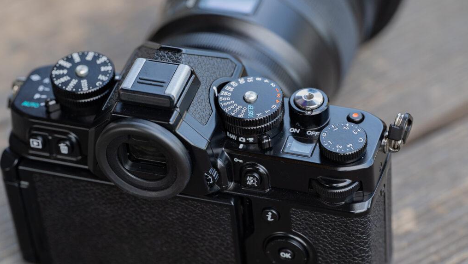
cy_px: 142
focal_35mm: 111
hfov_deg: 19.3
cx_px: 234
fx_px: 1377
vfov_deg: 10.9
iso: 800
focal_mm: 105
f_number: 6.3
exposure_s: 1/250
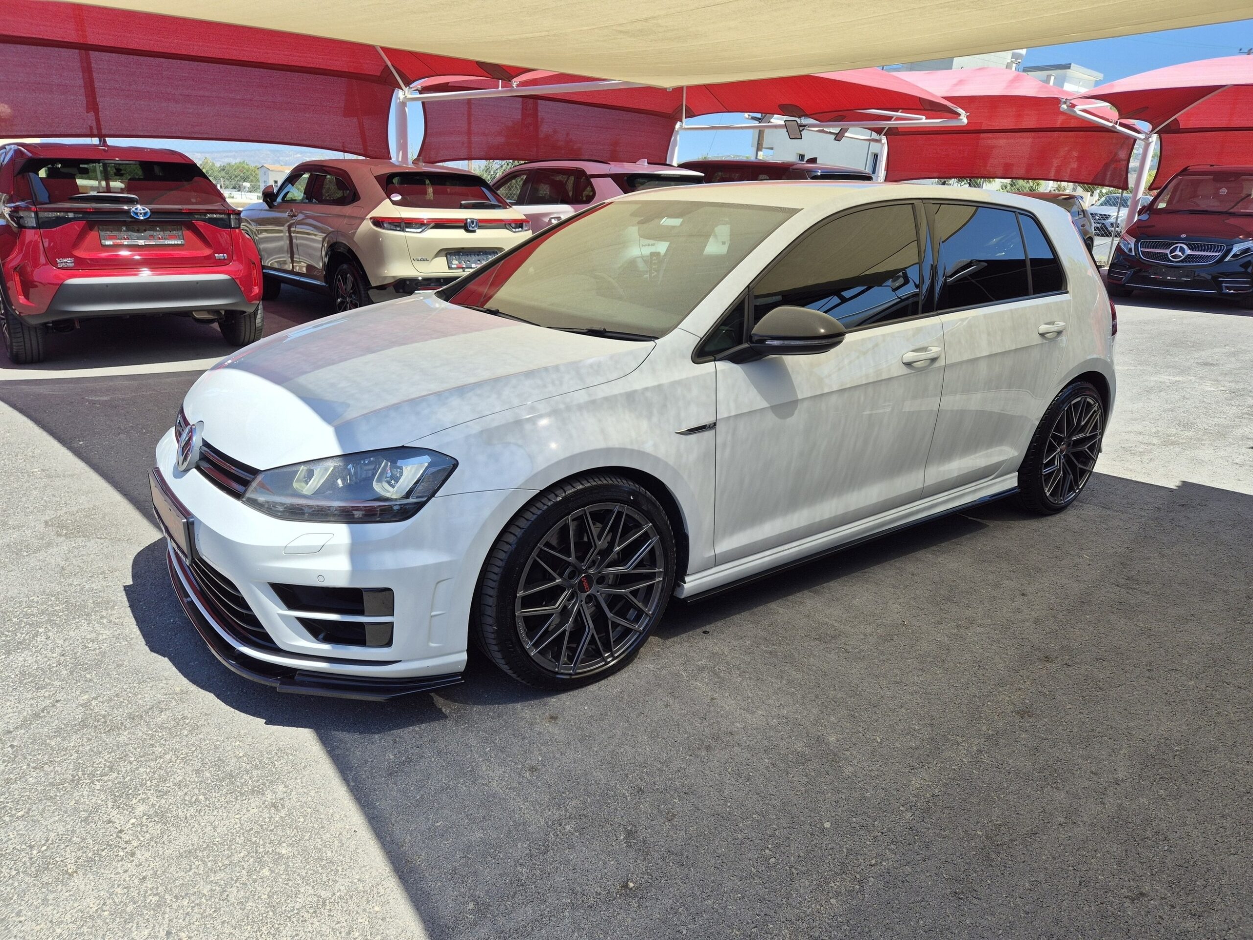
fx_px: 833
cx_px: 626
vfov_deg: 58.9
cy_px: 470
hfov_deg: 73.9
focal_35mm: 23
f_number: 1.8
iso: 25
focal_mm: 5.4
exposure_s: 1/906
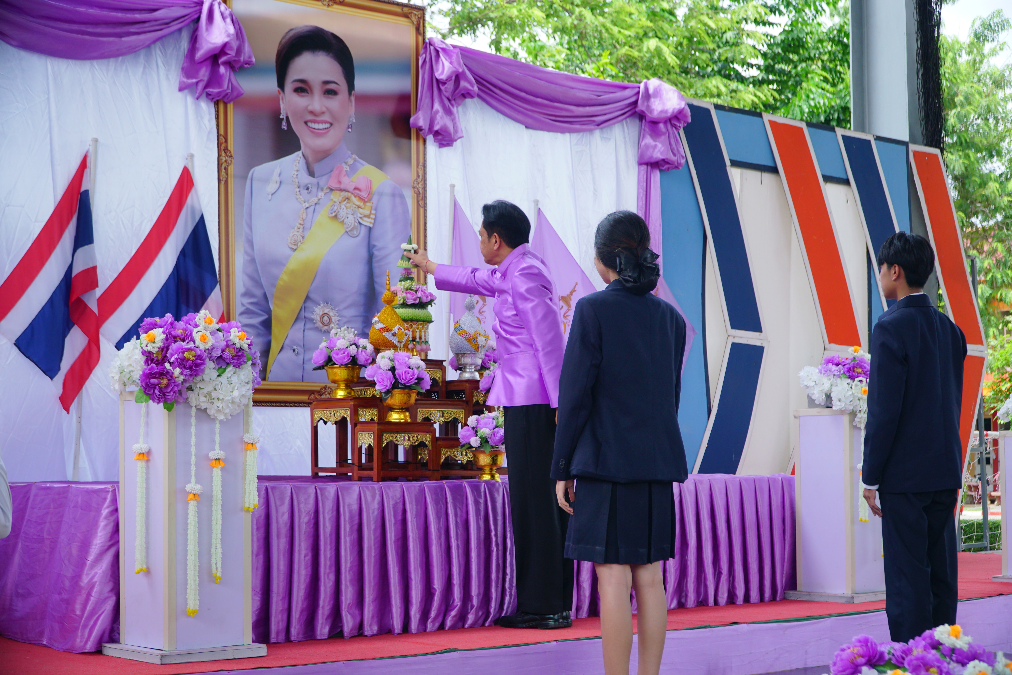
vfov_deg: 25.8
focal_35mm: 52
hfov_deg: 37.9
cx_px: 506
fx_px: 1476
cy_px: 338
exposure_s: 1/400
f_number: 4
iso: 160
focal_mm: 35
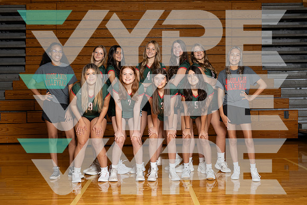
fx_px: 426
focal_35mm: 50
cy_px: 102
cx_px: 154
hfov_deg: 39.6
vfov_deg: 27.0
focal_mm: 50
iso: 1250
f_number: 8
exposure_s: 1/250
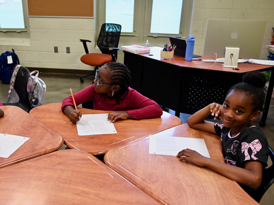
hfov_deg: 47.4
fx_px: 309
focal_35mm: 39
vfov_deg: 36.8
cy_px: 108
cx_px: 103
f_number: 4
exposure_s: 1/250
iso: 1800
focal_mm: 32
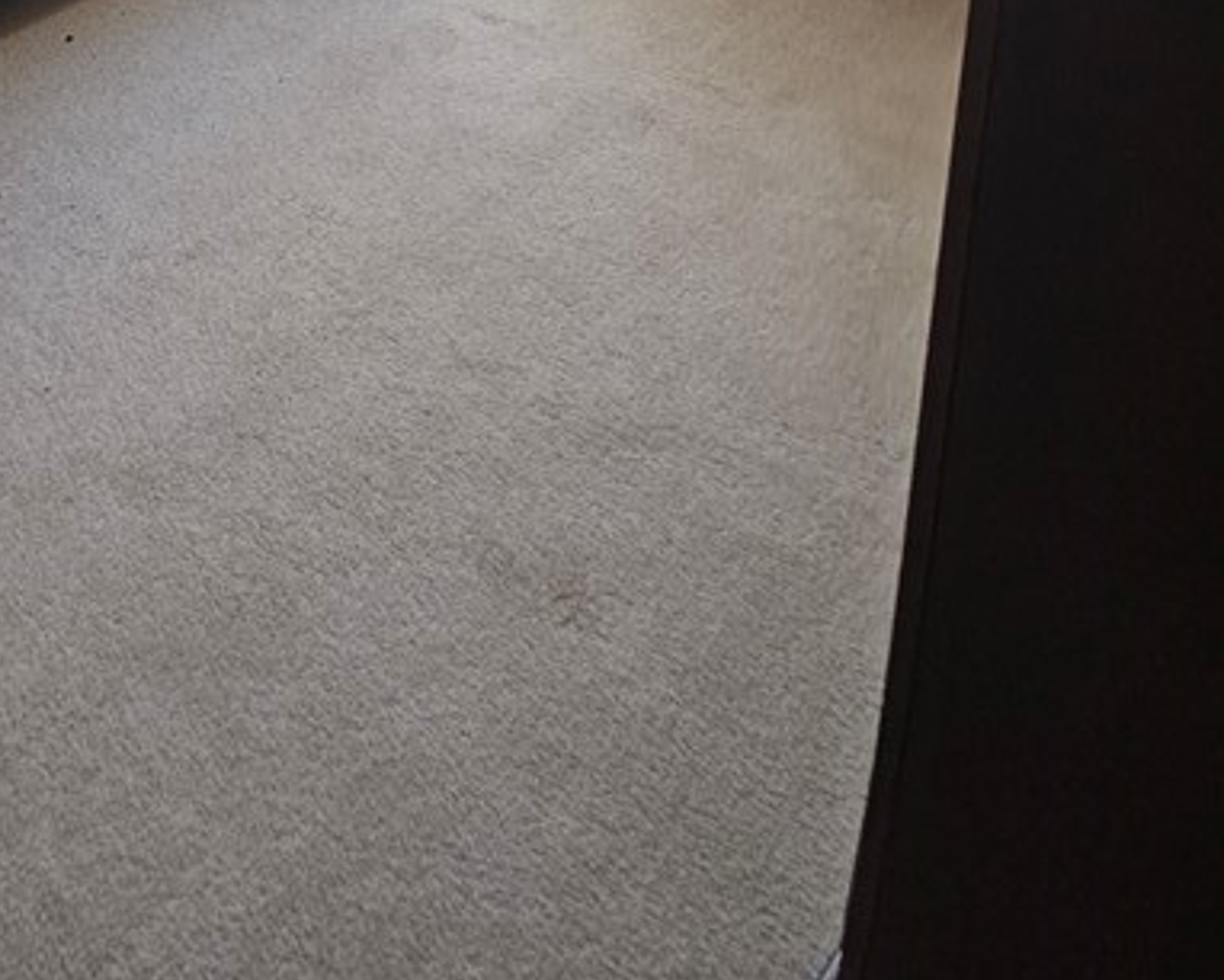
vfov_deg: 28.1
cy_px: -500
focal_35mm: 34
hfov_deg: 45.3
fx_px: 1232
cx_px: 22
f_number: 2.2
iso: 125
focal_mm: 2.2
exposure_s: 1/60
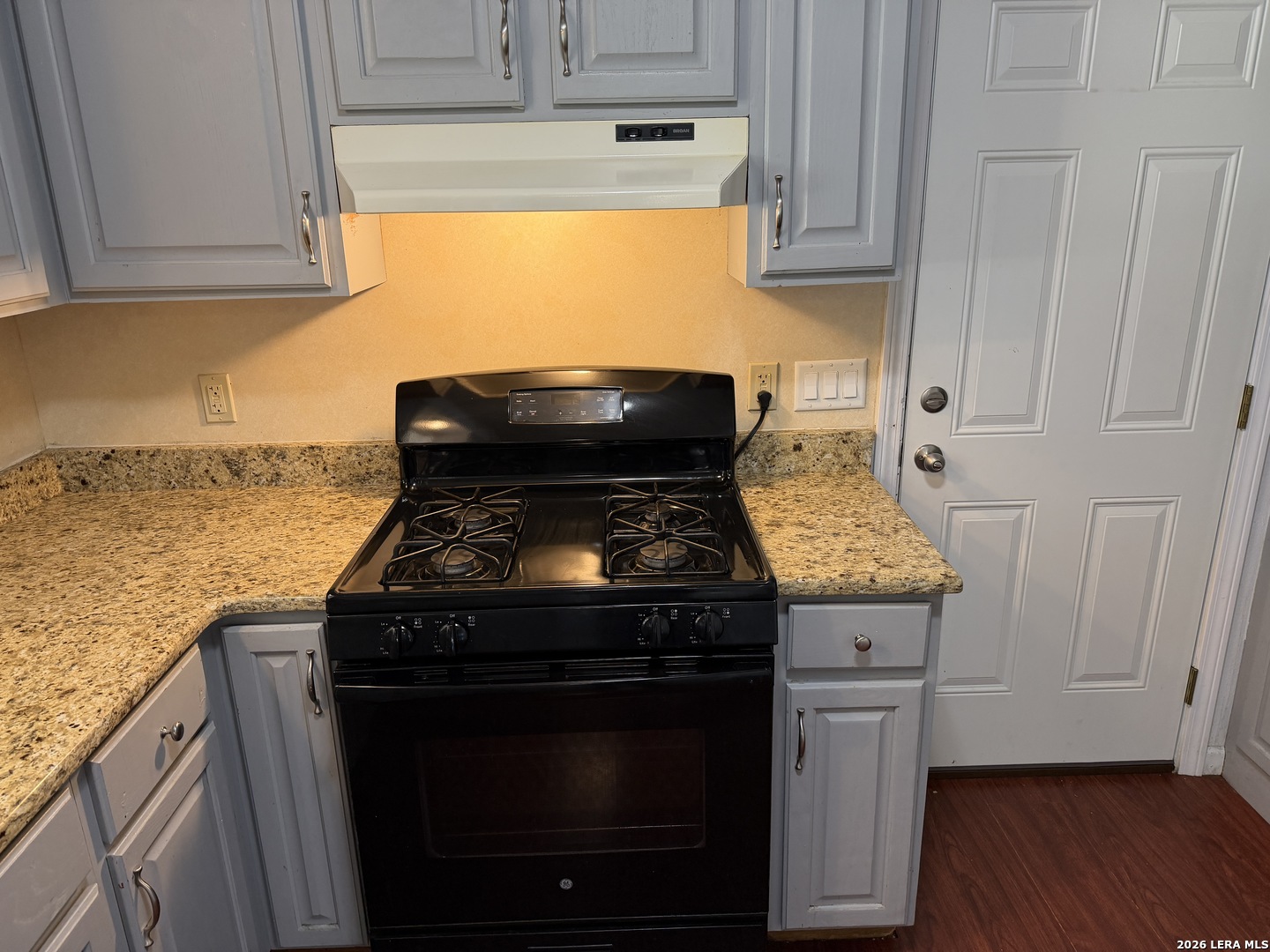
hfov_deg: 71.6
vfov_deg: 56.8
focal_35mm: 24
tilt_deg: -20.4
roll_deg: +2.0
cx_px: 635
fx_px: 881
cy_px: 476
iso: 200
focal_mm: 6.76
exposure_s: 1/60
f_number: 1.78
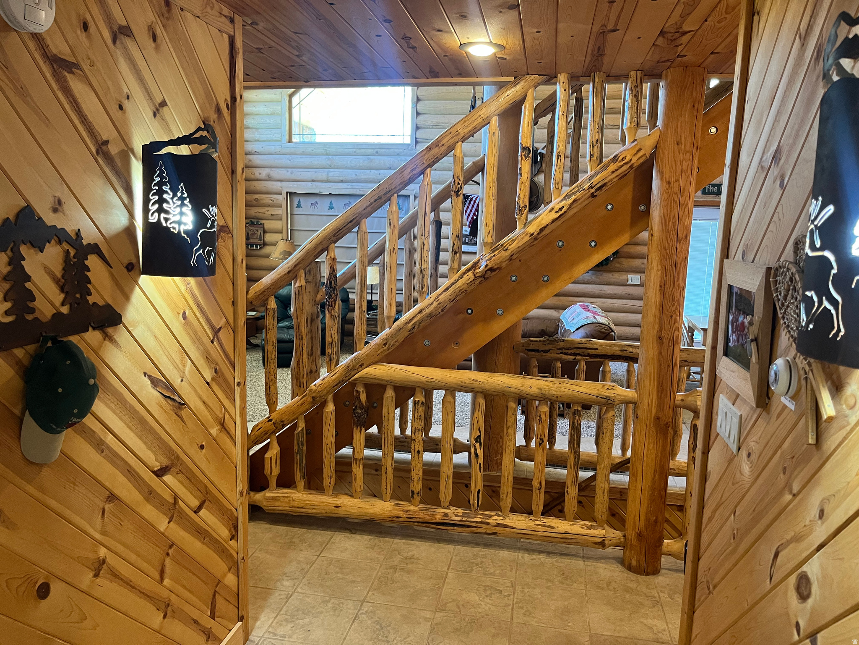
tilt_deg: -8.9
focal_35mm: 26
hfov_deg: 67.3
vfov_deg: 53.1
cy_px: 322
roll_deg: -1.3
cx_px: 430
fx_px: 645
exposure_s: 1/60
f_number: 1.6
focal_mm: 5.1
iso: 320
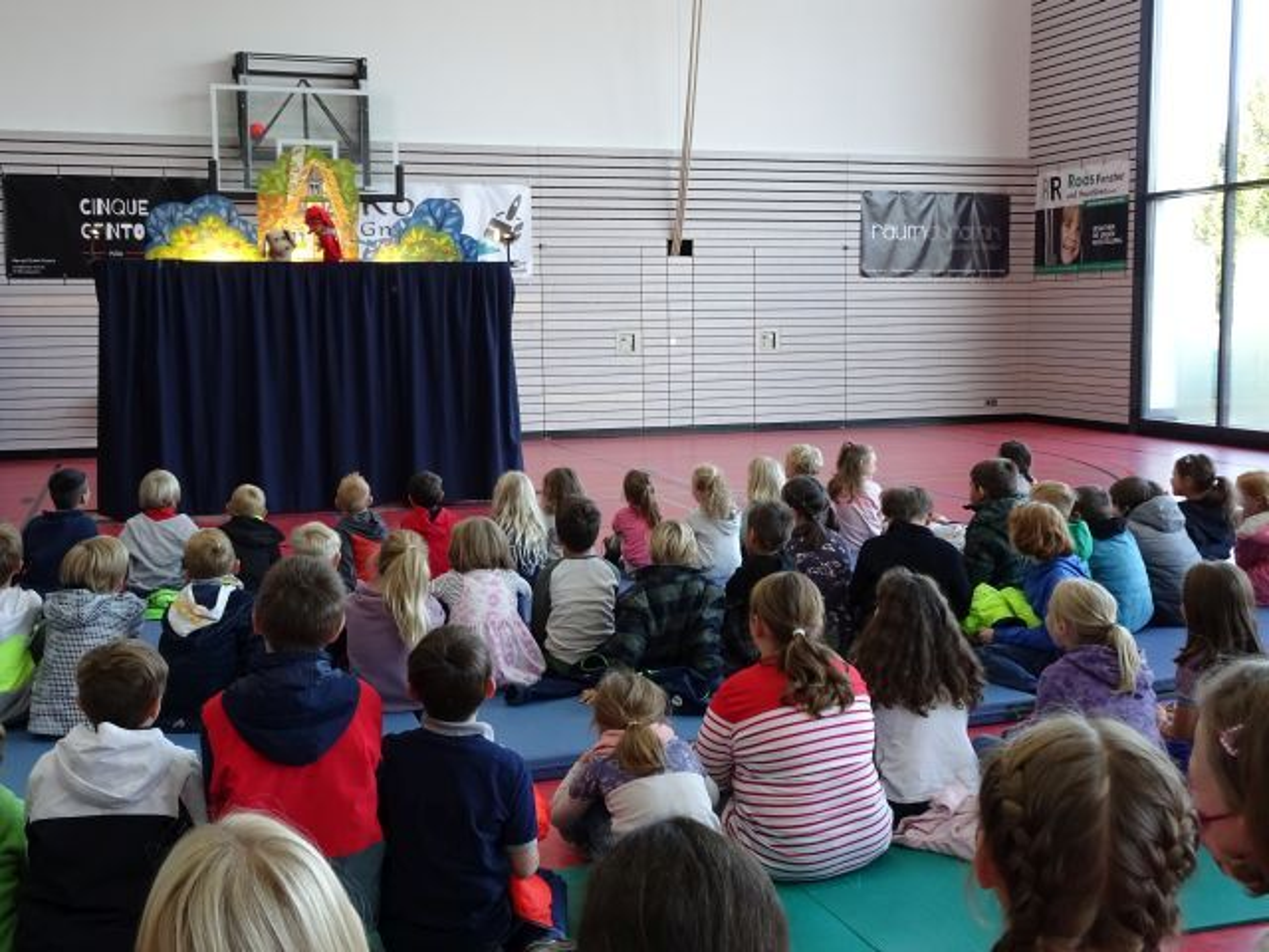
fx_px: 1356
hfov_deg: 50.1
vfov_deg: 38.7
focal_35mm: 37
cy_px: 476
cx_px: 634
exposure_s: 1/40
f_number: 4
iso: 200
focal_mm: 6.37
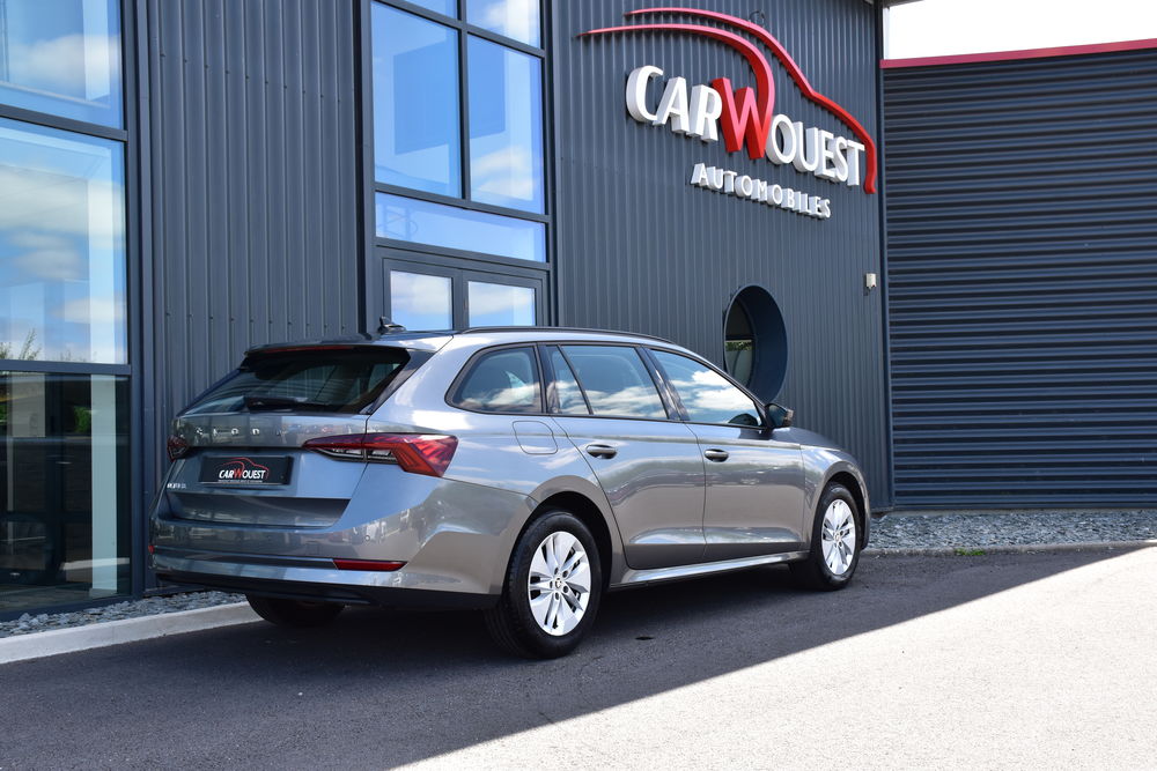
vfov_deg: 34.2
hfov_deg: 49.5
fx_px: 1254
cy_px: 386
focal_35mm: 39
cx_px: 578
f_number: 9
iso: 400
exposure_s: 1/125
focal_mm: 26
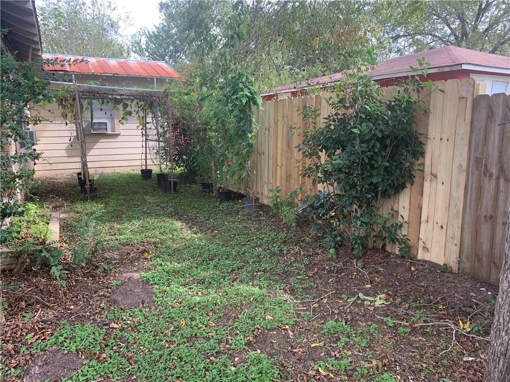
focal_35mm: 26
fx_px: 383
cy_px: 191
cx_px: 255
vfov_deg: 53.1
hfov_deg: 67.3
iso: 25
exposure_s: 1/171
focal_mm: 4.25
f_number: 1.8
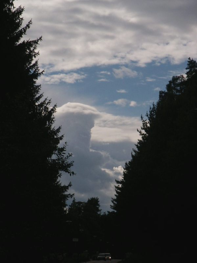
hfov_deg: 10.7
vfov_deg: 14.2
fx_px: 1055
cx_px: 98
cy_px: 132
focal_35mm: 139
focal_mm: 28.23
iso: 64
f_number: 8
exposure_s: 1/750
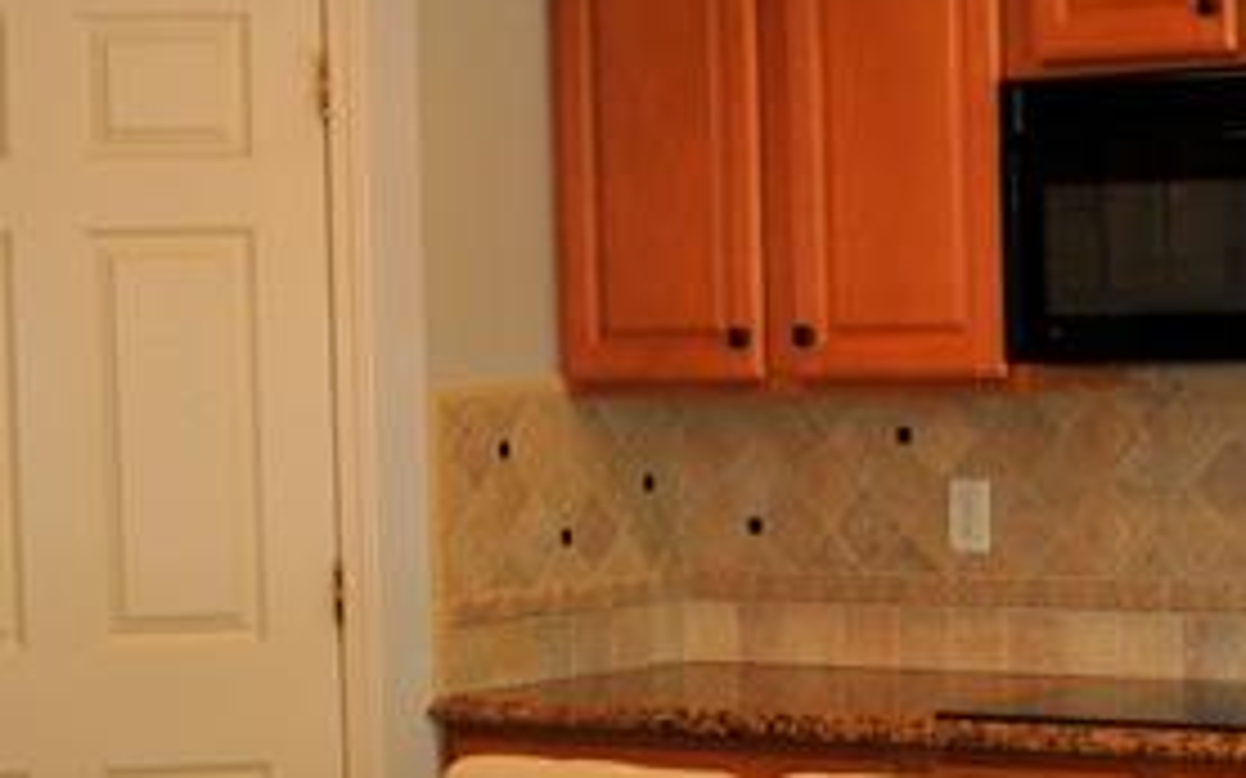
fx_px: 3836
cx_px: 972
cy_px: 553
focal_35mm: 113
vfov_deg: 11.6
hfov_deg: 18.3
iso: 400
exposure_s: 1/100
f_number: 4
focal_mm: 20
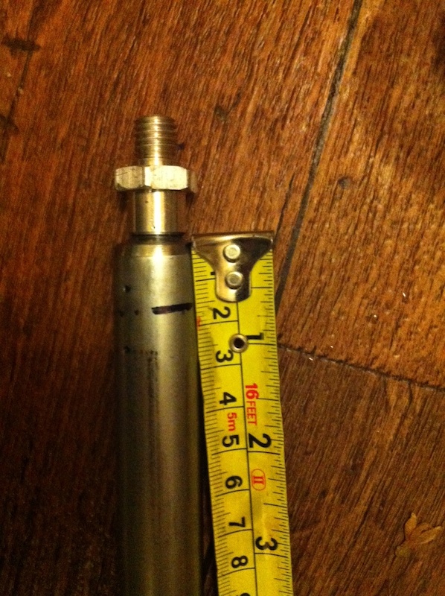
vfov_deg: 52.7
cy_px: 298
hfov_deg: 40.6
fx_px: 601
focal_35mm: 35
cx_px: 222
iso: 1000
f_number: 2.8
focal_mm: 3.85
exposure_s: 1/15
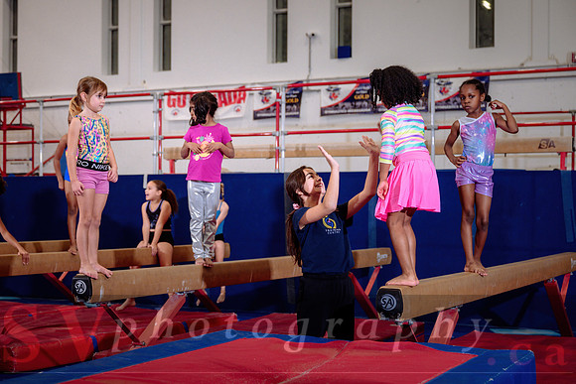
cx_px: 240
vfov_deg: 22.4
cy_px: 192
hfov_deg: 33.1
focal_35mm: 61
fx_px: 968
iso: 800
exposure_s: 1/320
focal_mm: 51
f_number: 3.5
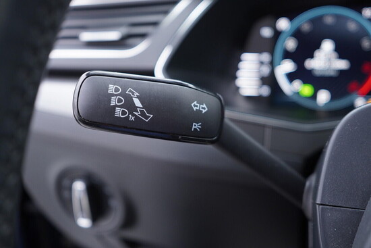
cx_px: 186
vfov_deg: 36.9
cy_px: 124
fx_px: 371
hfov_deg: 53.1
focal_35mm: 36
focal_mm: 24
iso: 250
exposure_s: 1/40
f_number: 2.8
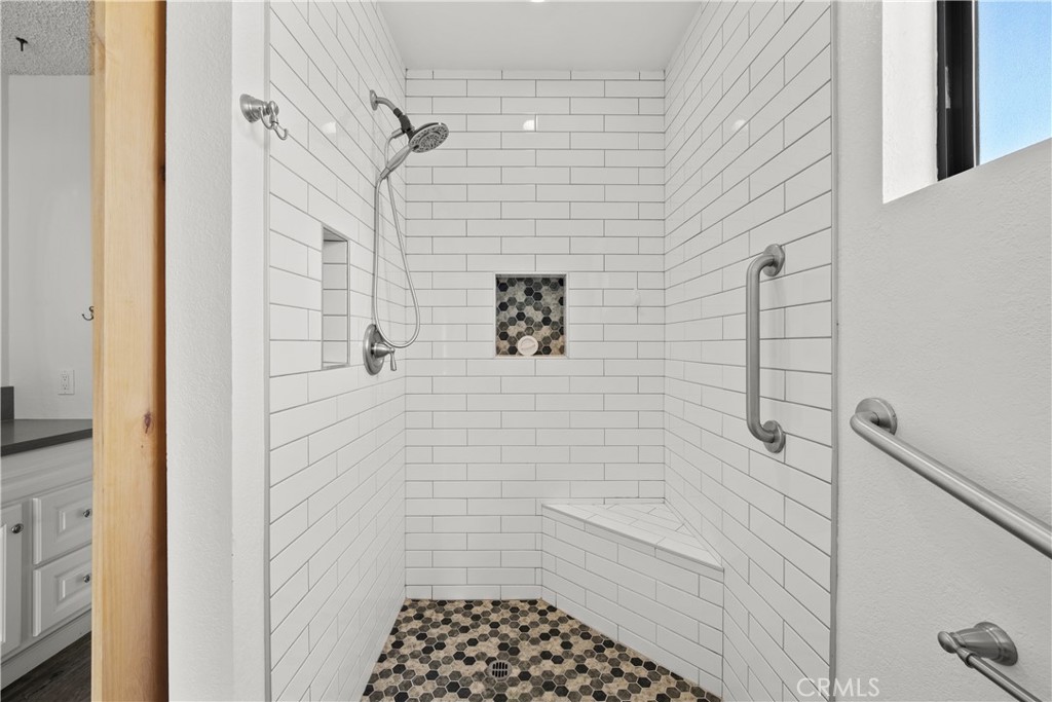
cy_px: 351
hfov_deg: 104.2
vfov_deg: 81.2
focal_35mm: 14
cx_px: 526
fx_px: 409
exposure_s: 1/4
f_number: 9
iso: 250
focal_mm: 14
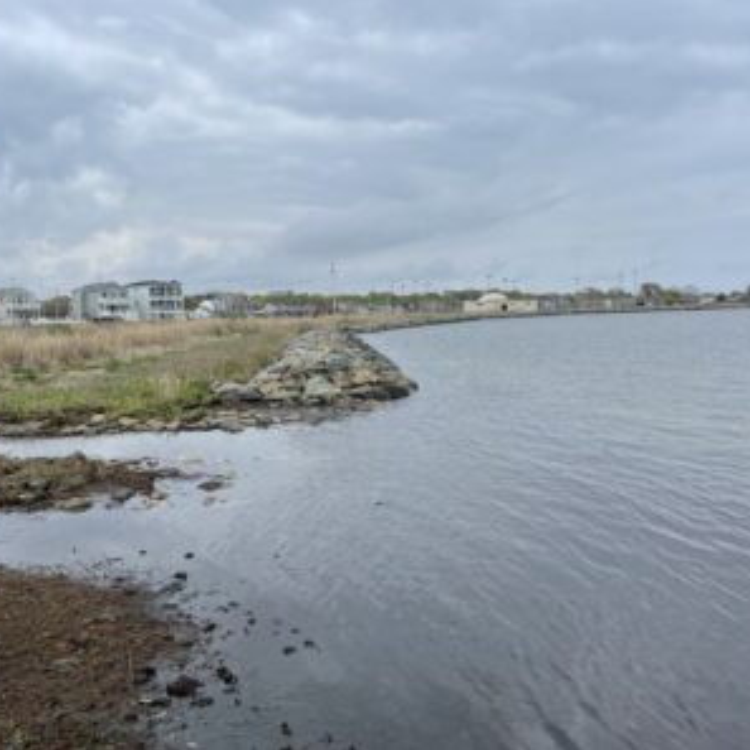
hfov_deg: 52.2
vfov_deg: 52.5
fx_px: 760
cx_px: 308
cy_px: 374
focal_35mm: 31
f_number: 1.6
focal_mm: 4.2
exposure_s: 1/1062
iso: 32
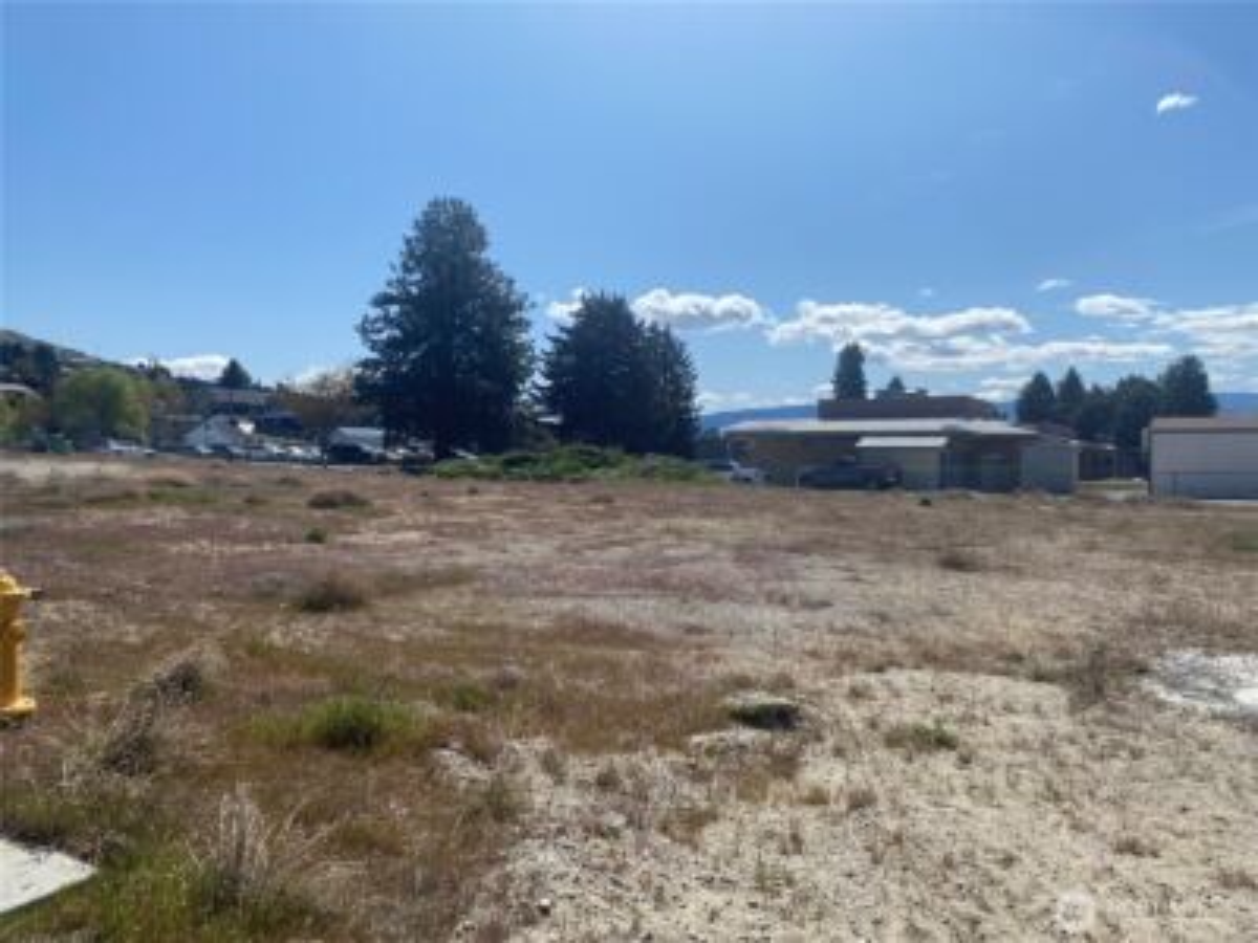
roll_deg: +0.6
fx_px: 945
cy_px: 472
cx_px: 629
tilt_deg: -0.9
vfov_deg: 53.1
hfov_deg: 67.3
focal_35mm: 26
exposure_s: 1/5025
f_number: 1.8
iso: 32
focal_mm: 4.25
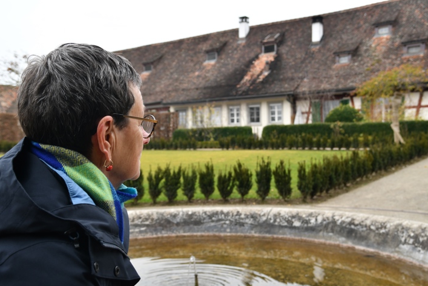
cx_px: 212
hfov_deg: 50.6
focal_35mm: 38
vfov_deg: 35.1
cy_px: 150
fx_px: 452
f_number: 4.5
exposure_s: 1/80
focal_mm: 24
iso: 200
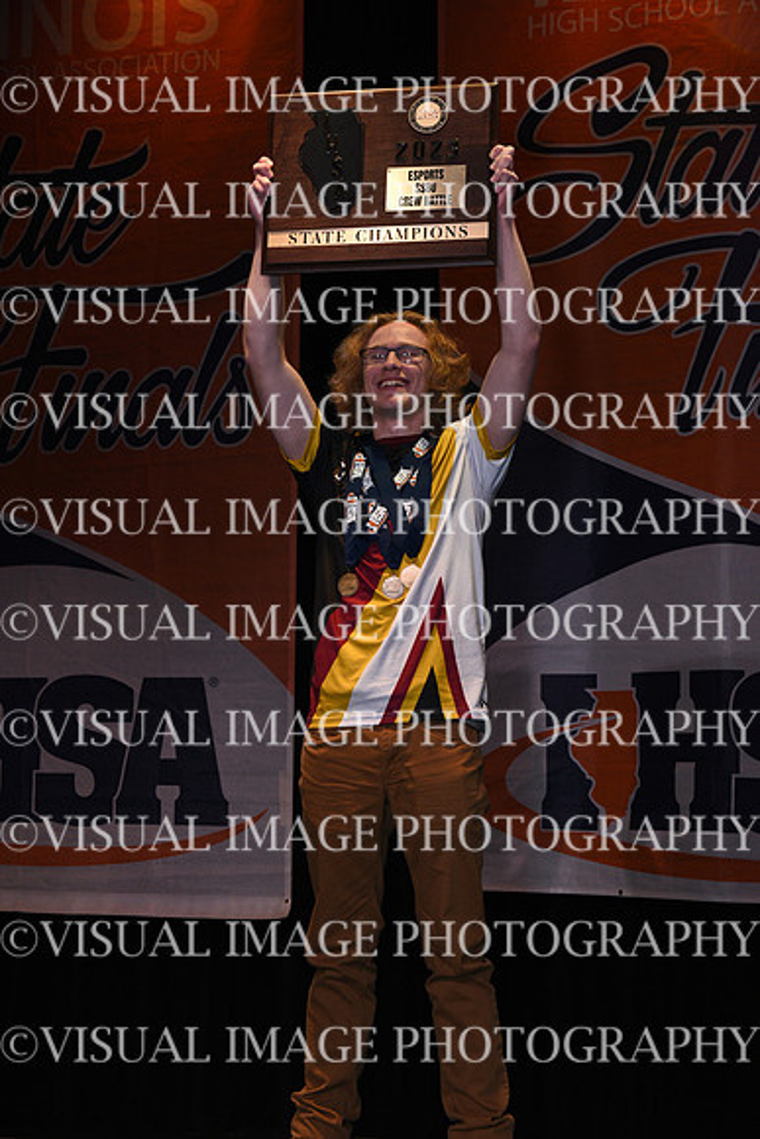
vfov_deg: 33.4
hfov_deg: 22.6
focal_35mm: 60
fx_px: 1899
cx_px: 380
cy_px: 570
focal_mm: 60
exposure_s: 1/125
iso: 800
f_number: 9
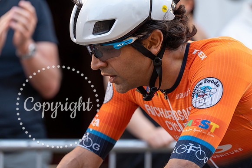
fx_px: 1120
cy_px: 84
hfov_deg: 12.8
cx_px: 126
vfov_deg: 8.6
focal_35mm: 160
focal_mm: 160
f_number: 4
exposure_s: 1/1000
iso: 1000
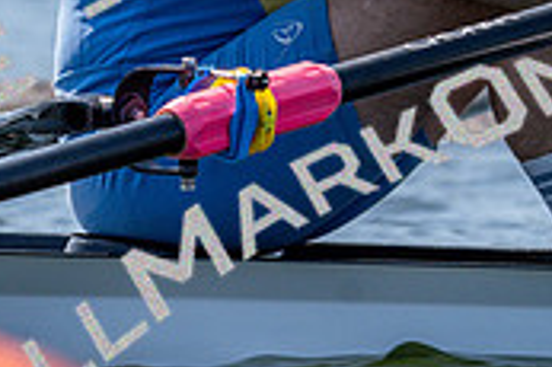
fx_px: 20113
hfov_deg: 1.6
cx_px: 568
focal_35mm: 1313
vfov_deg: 1.0
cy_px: -11
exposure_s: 1/2000
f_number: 6.3
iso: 320
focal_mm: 391
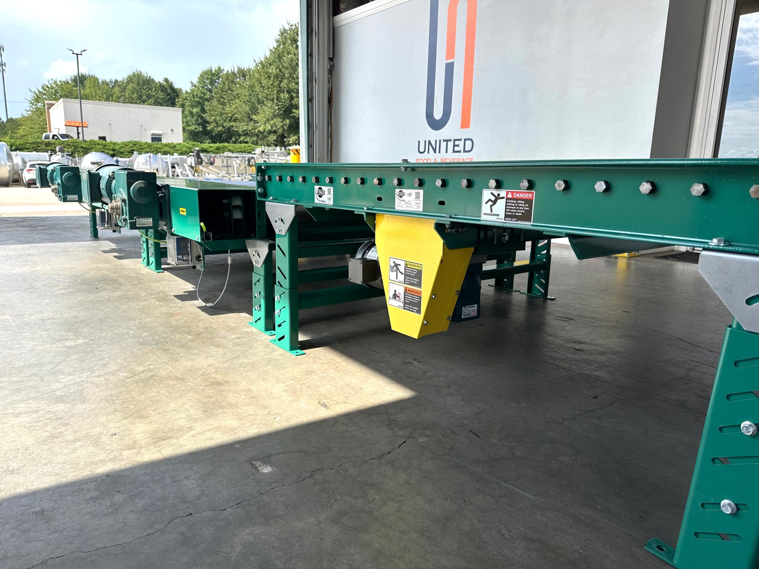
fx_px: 526
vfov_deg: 56.8
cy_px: 284
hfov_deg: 71.6
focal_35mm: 24
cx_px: 380
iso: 80
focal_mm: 6.86
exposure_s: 1/1812
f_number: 1.78
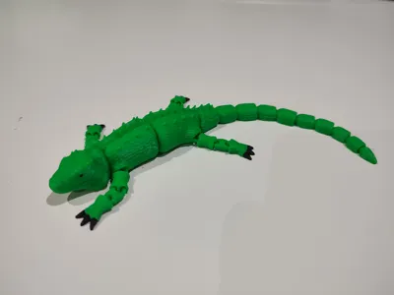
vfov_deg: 56.8
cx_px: 197
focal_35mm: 24
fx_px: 273
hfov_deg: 71.6
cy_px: 148
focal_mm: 5.89
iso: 408
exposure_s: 1/33
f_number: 1.89
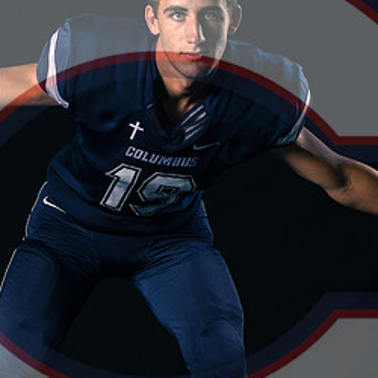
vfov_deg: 10.3
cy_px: 195
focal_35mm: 170
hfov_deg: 10.3
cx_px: 159
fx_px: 2100
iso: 100
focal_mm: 70
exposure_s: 1/125
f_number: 4
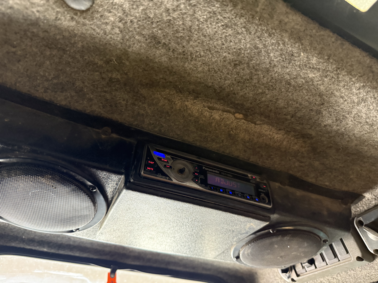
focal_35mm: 24
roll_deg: -4.4
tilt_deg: +37.1
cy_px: 142
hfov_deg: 71.6
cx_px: 189
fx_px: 262
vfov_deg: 56.8
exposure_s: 1/60
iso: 800
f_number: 1.78
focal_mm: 6.76
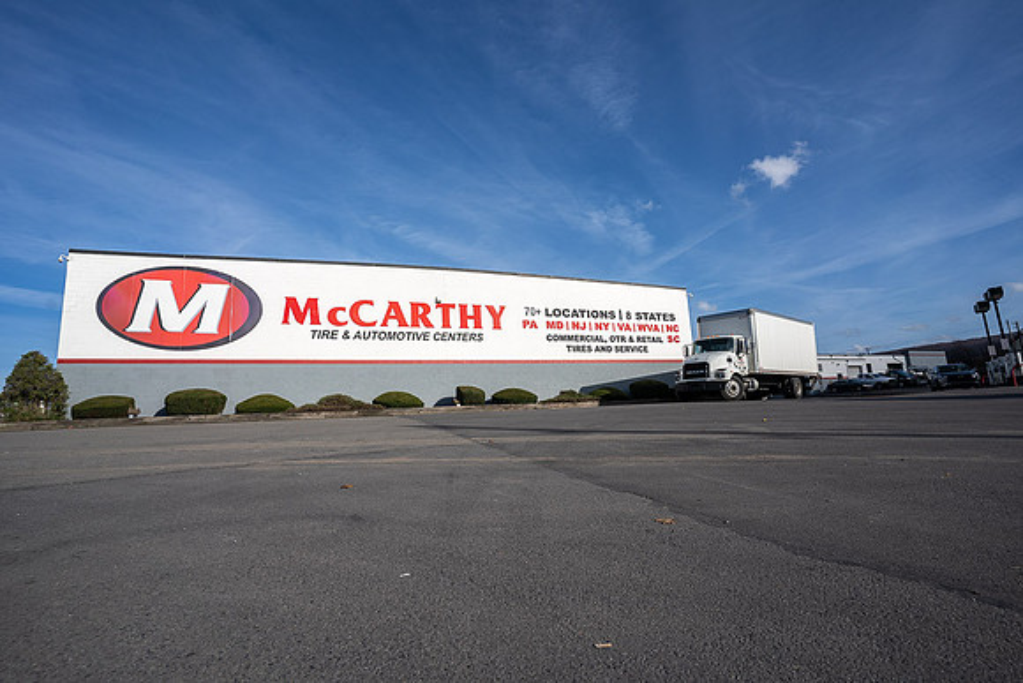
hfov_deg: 93.3
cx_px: 512
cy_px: 342
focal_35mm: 17
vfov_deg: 70.5
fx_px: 483
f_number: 7.1
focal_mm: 17
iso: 125
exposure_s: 1/800
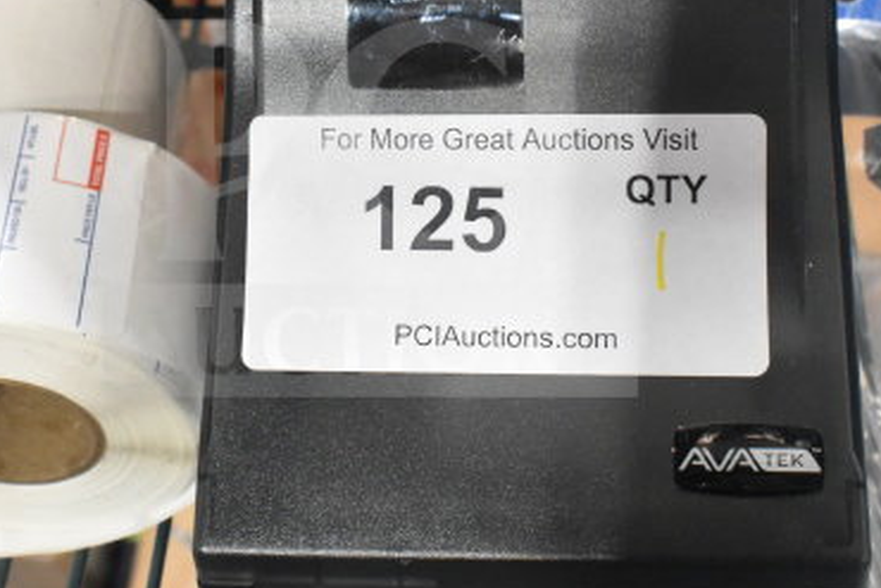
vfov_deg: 20.3
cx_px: 369
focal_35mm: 67
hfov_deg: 30.1
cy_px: 208
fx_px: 1636
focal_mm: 27
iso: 6400
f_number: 8
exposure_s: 1/250
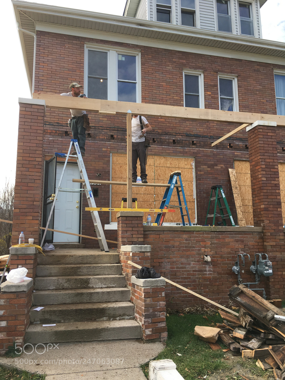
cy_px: 190
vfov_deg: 61.7
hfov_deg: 48.2
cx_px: 142
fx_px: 318
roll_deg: +2.1
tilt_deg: +9.2
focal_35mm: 29
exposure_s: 1/358
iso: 25
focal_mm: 4.15
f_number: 2.2
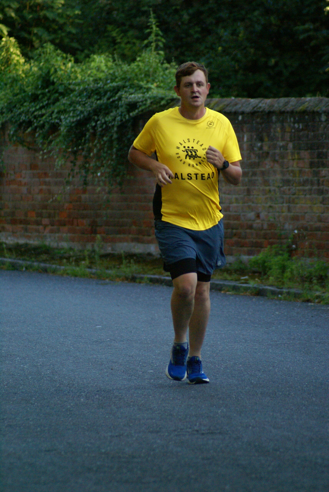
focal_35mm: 375
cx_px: 164
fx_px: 5131
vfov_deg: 5.5
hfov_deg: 3.7
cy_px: 246
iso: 800
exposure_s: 1/320
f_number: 5.6
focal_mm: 250
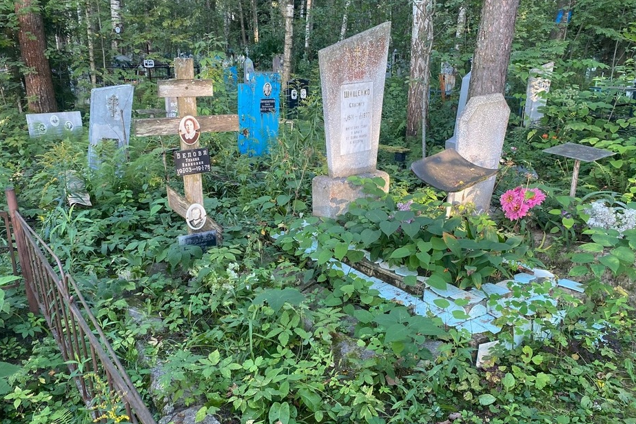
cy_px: 227
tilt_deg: -17.1
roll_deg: +0.2
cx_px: 306
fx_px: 530
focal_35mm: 30
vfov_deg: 43.6
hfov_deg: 61.9
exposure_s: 1/70
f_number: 1.8
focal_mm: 4.25
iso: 125
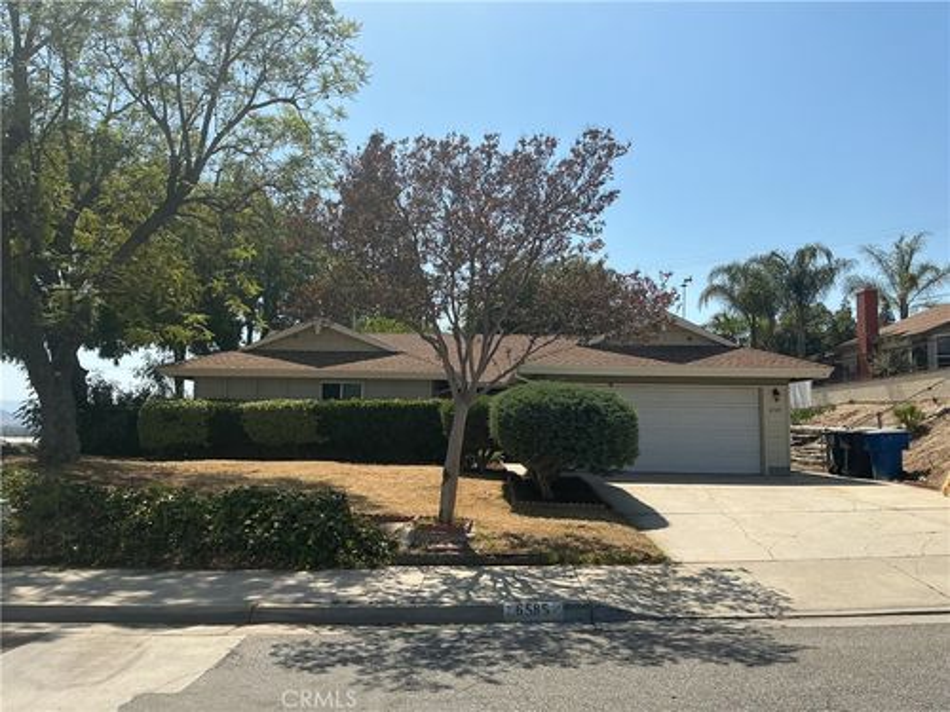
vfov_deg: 48.2
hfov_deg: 61.7
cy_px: 356
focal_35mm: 29
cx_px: 475
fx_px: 796
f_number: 1.8
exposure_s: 1/2320
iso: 25
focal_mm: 3
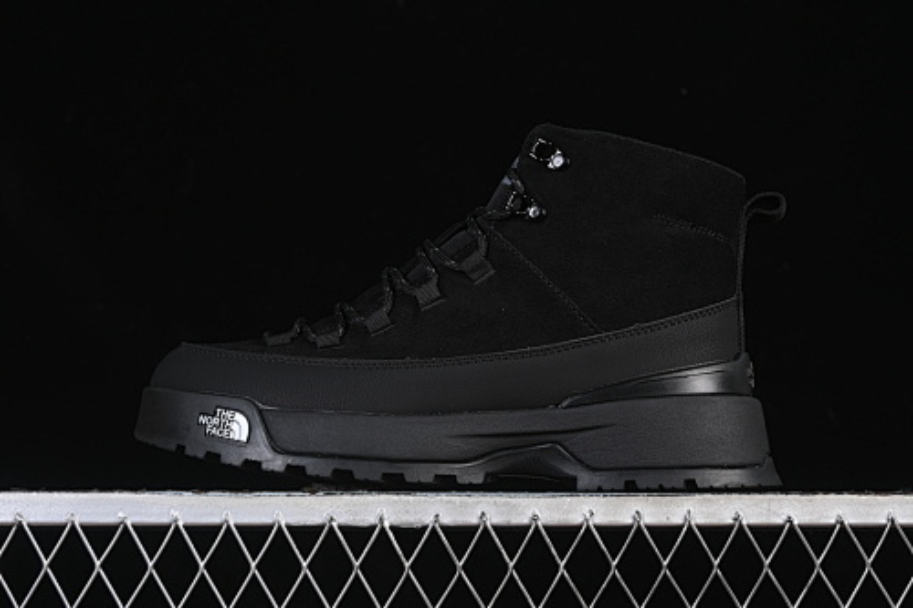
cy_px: 304
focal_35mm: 75
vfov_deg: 18.2
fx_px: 1901
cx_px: 456
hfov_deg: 27.0
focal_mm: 50
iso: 160
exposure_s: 1/60
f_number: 6.3
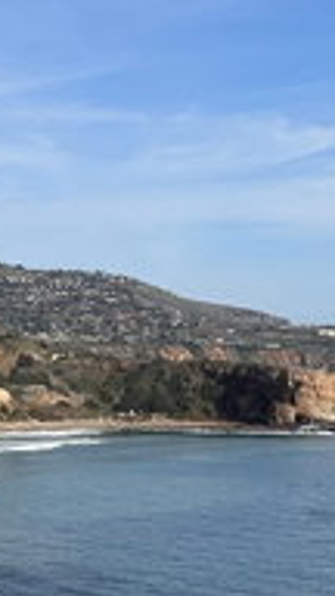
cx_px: 70
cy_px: 410
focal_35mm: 116
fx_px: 1832
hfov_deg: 10.4
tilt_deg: -2.7
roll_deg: +0.1
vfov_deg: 18.4
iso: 64
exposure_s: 1/5000
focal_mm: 6.86
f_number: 1.78
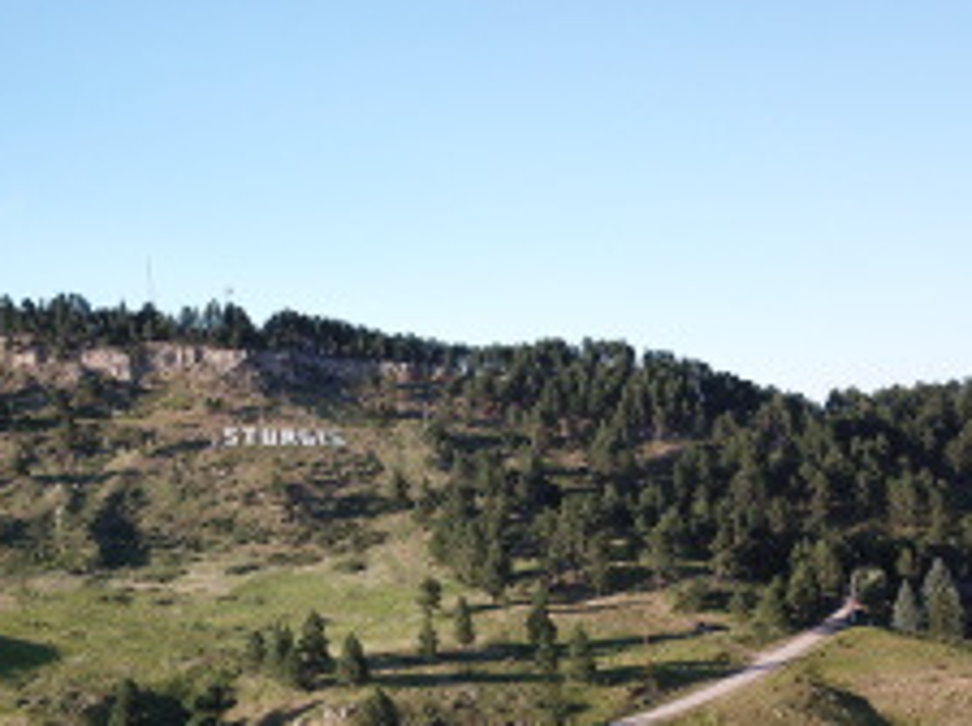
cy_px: 462
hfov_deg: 43.7
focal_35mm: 42
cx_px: 270
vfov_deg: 34.0
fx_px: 1177
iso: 169
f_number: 2.2
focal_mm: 4.73
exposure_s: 1/50
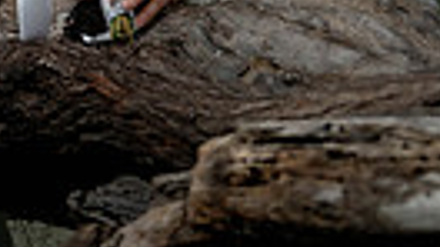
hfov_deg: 8.7
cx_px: 23
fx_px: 2879
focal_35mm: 247
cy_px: -404
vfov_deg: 4.7
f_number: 2.5
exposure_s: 1/2500
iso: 160
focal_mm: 69
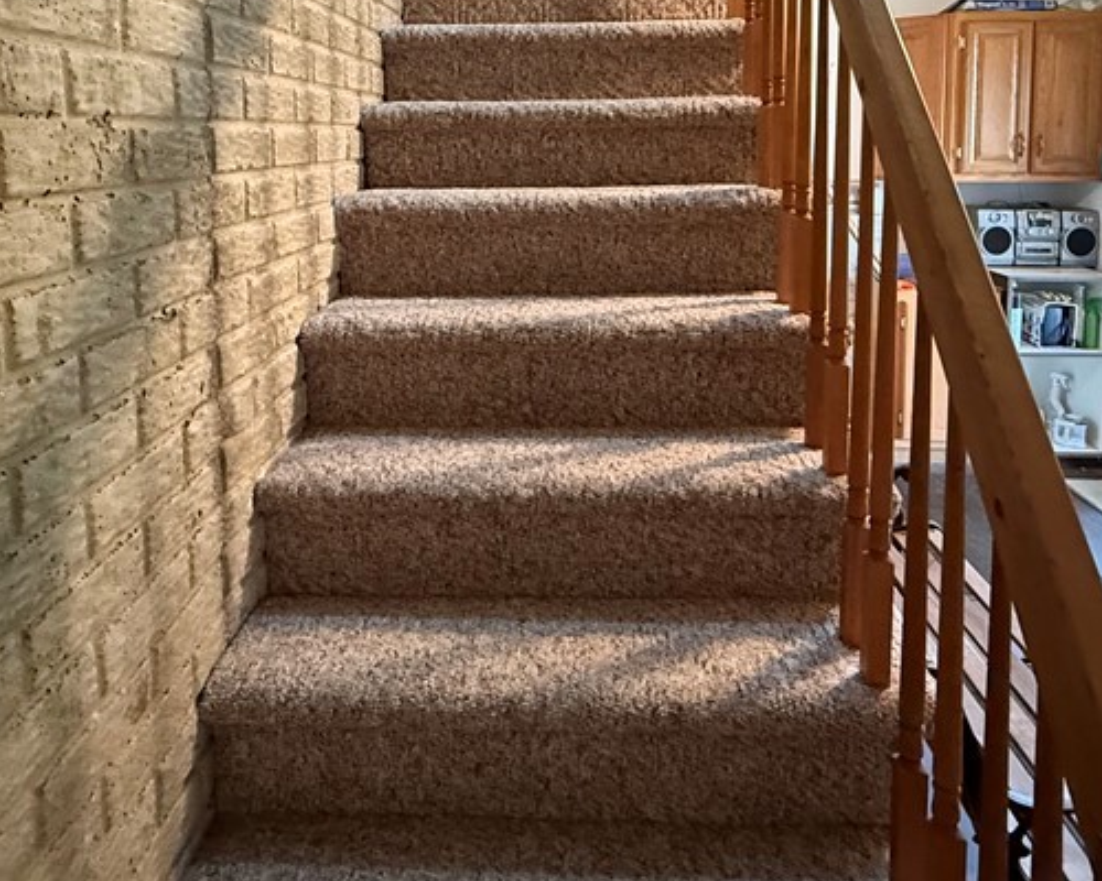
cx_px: 542
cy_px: 214
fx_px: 913
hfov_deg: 62.2
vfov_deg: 49.4
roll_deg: +0.6
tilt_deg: -4.8
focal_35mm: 28
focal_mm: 2.22
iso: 1000
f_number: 2.2
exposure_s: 1/40
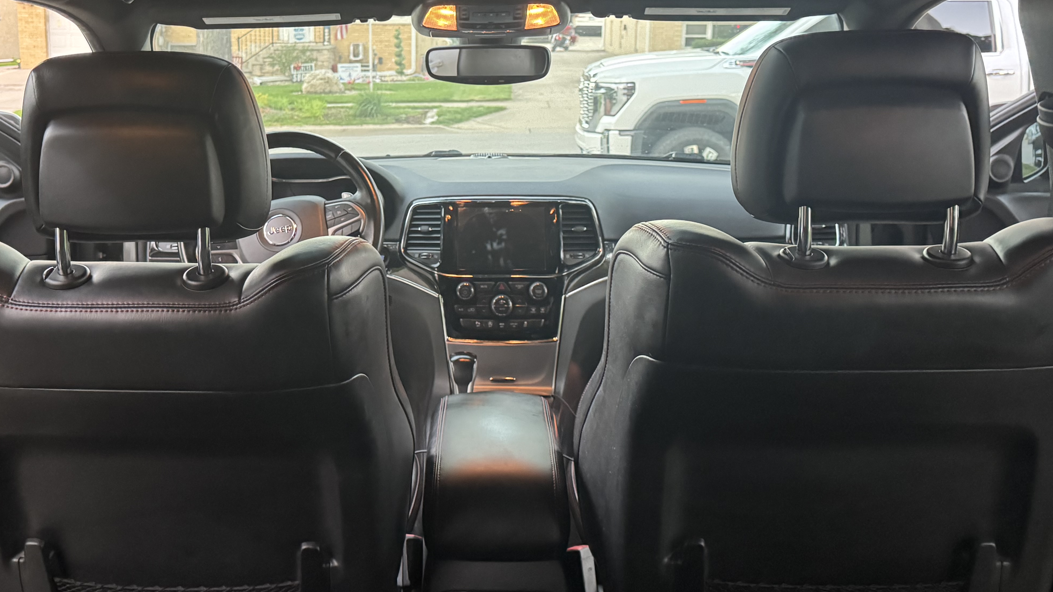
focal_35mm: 38
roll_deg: -1.3
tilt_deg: -10.0
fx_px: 1061
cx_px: 437
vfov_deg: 30.9
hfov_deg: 52.5
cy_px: 191
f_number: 1.78
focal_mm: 6.76
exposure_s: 1/55
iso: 800
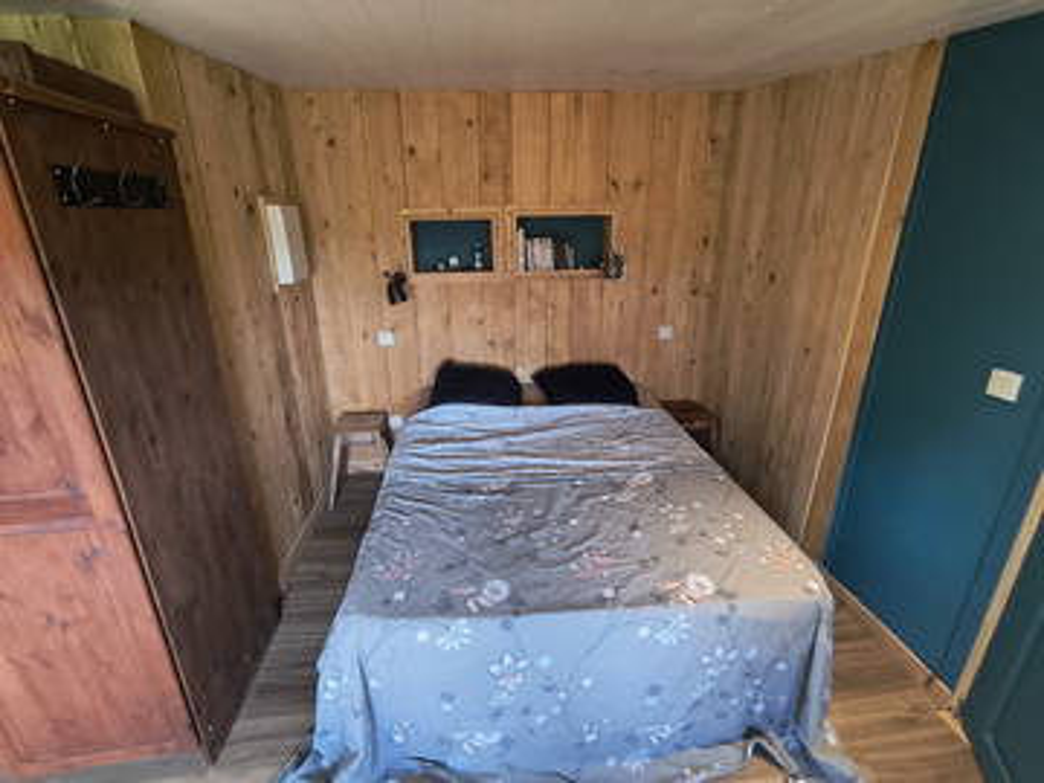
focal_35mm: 12
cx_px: 522
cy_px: 392
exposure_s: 1/33.3
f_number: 2.2
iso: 519
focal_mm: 2.13
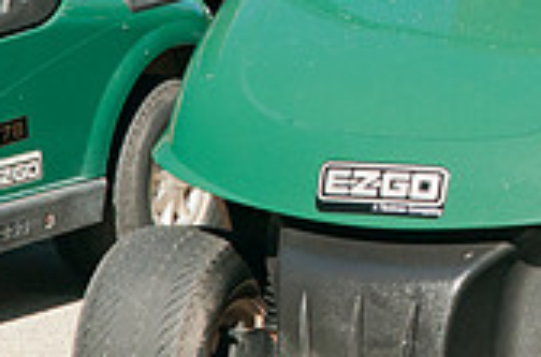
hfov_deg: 7.1
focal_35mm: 285
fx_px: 4271
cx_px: 866
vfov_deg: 4.8
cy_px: -105
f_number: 9
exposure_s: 1/200
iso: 400
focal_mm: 55
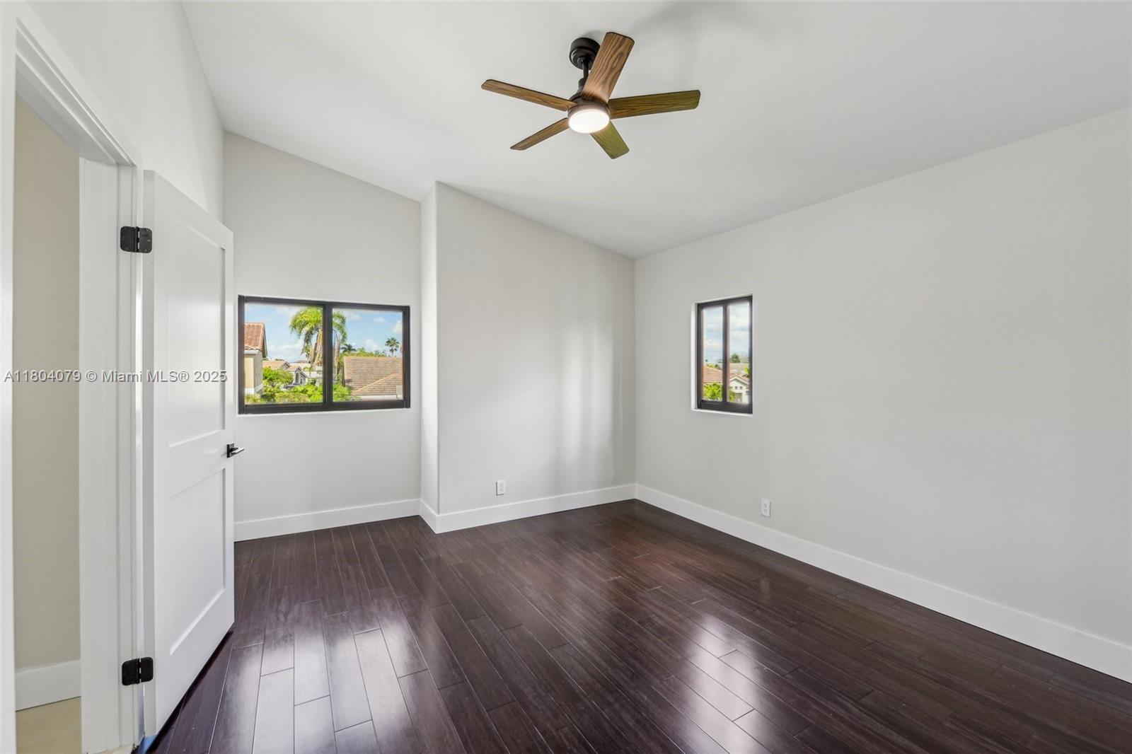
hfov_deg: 104.3
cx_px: 566
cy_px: 377
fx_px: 440
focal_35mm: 14
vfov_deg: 81.2
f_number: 8
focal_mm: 14
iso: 200
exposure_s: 1/60
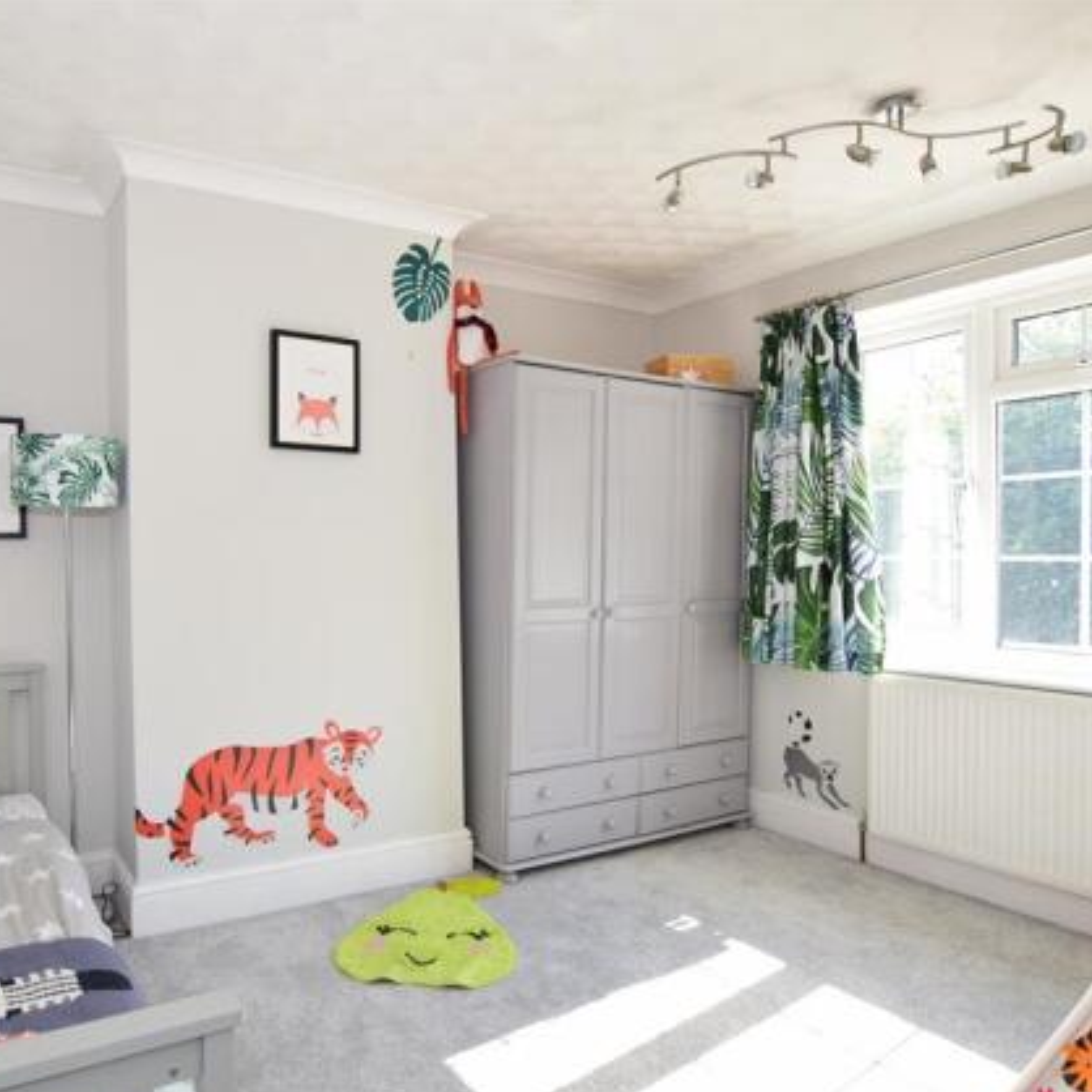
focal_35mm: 20
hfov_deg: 73.5
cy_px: 566
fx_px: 714
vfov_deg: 74.8
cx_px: 405
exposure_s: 1/80
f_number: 5.6
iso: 400
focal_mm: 10
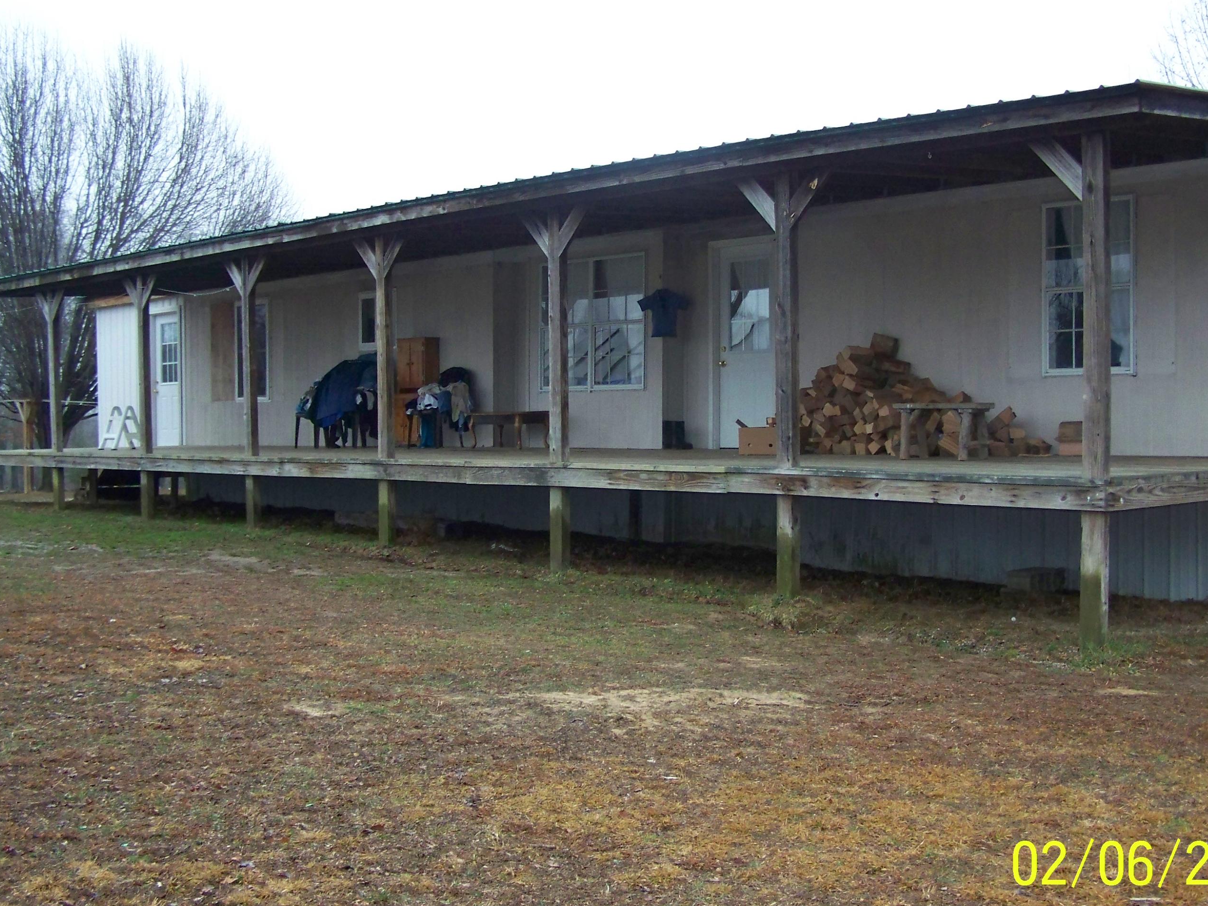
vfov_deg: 32.2
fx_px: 1570
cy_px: 466
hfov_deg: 42.0
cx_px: 660
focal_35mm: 45
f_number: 2.8
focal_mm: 6.3
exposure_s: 1/60
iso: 200
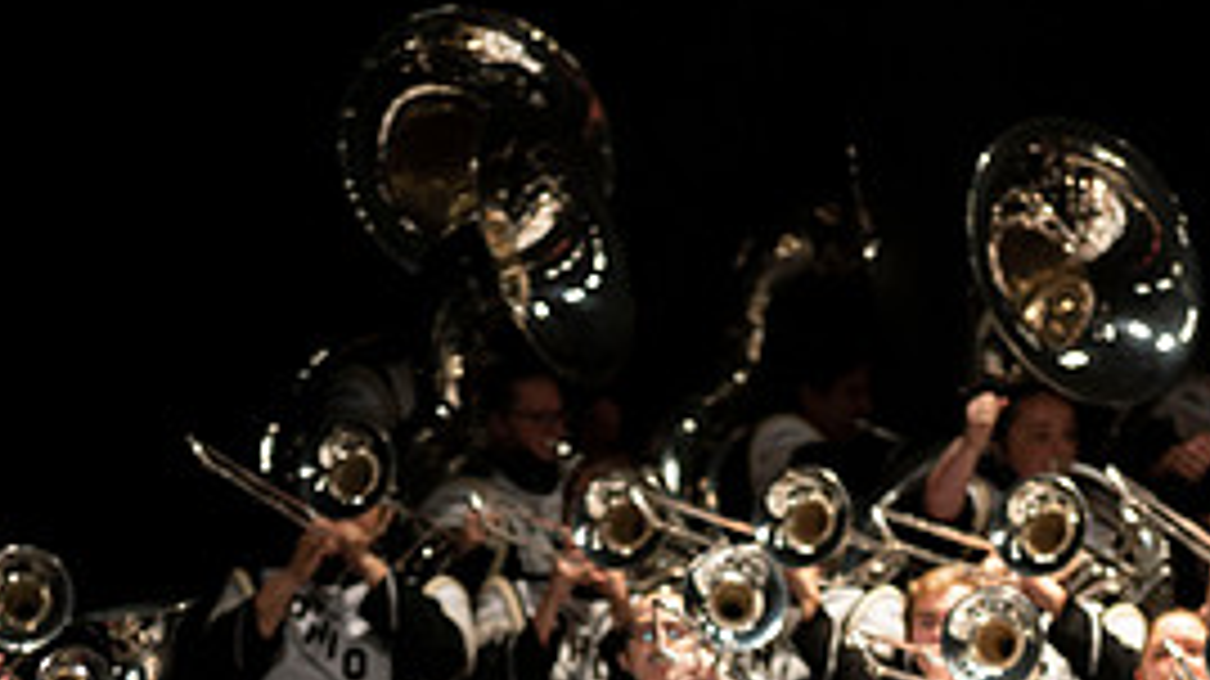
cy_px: 914
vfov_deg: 2.3
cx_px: 583
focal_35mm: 526
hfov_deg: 4.1
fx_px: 16868
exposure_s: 1/500
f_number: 2.8
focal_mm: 300
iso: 3200
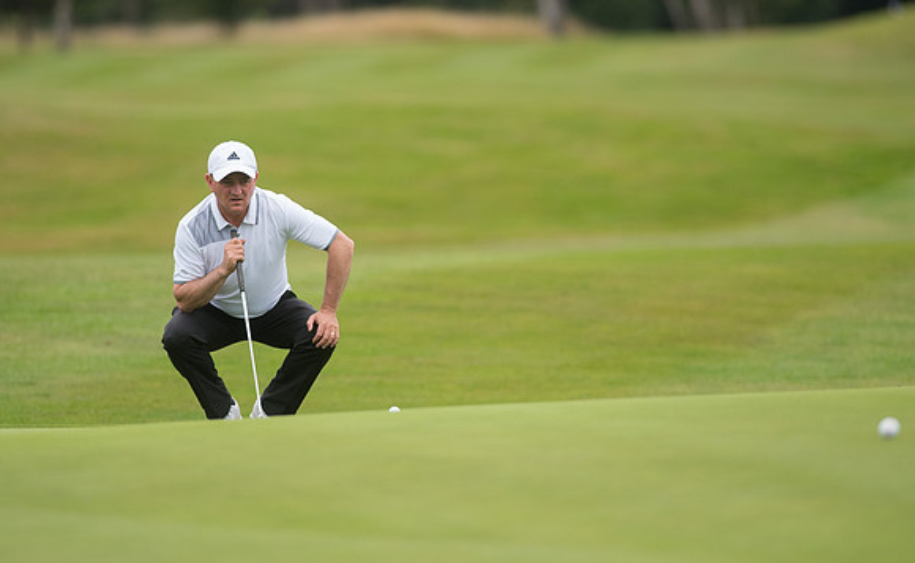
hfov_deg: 5.4
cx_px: 409
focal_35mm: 392
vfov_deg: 3.3
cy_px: 229
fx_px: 9731
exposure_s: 1/3200
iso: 800
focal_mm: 300
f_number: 4
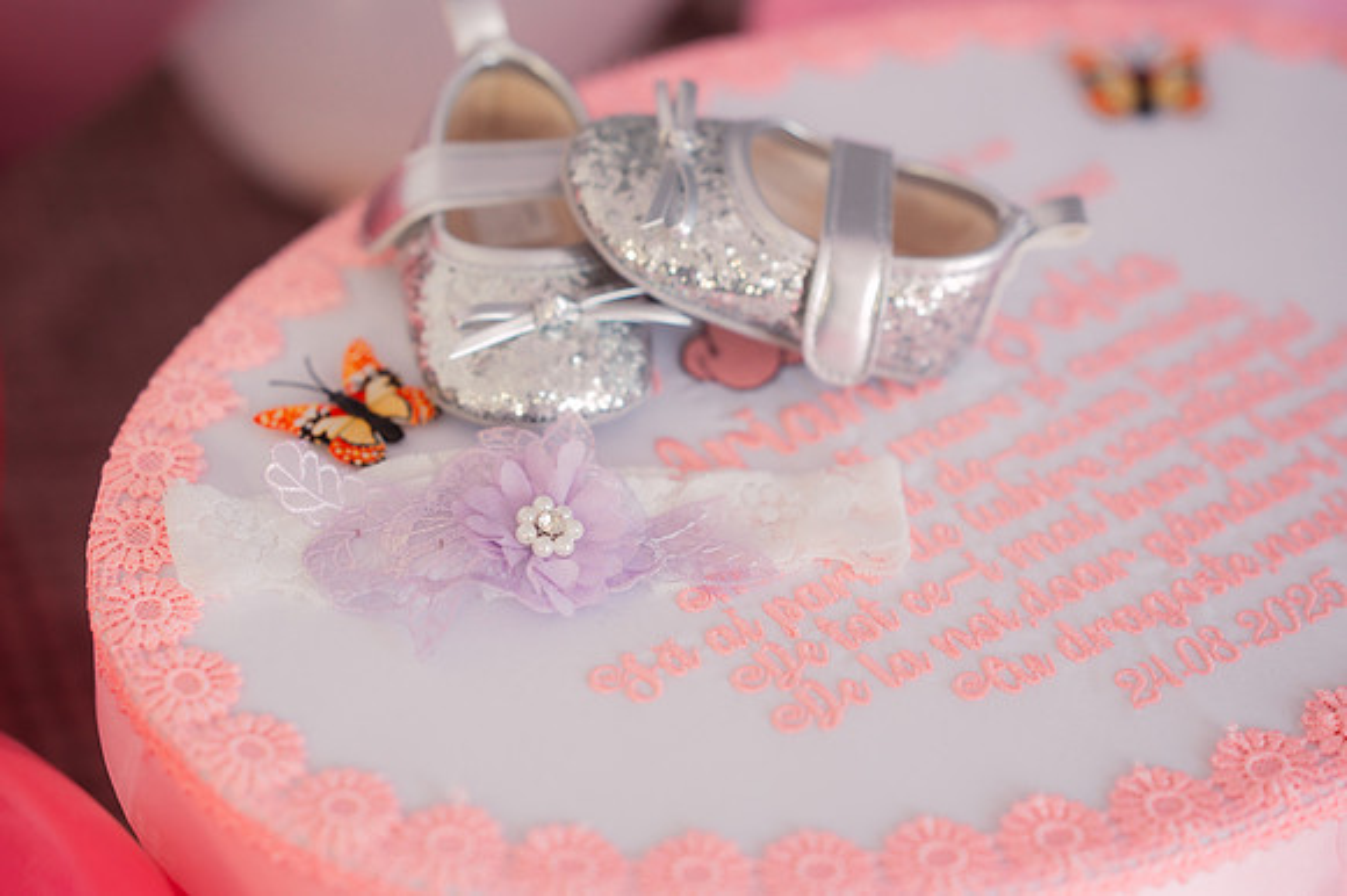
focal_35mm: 85
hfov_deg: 23.9
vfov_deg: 16.1
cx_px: 674
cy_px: 448
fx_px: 3178
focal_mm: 85
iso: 800
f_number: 2.5
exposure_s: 1/250
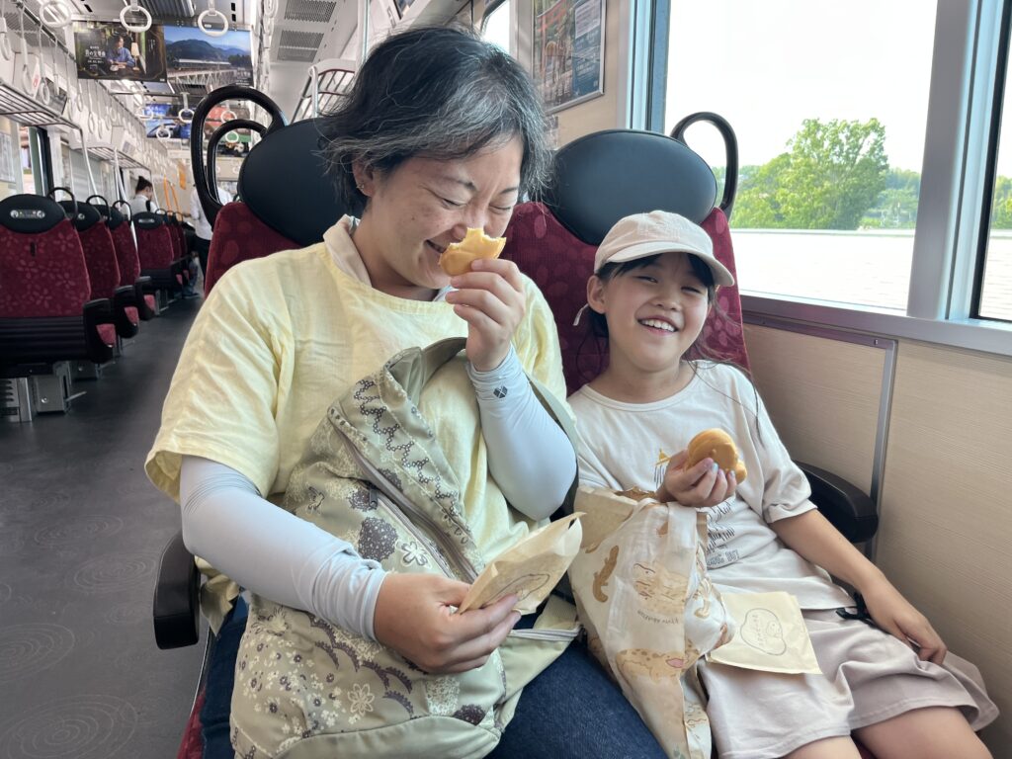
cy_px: 380
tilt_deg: -12.5
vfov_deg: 53.1
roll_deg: +0.1
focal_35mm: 26
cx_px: 506
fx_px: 760
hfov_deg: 67.3
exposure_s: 1/122
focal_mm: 5.1
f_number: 1.6
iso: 50
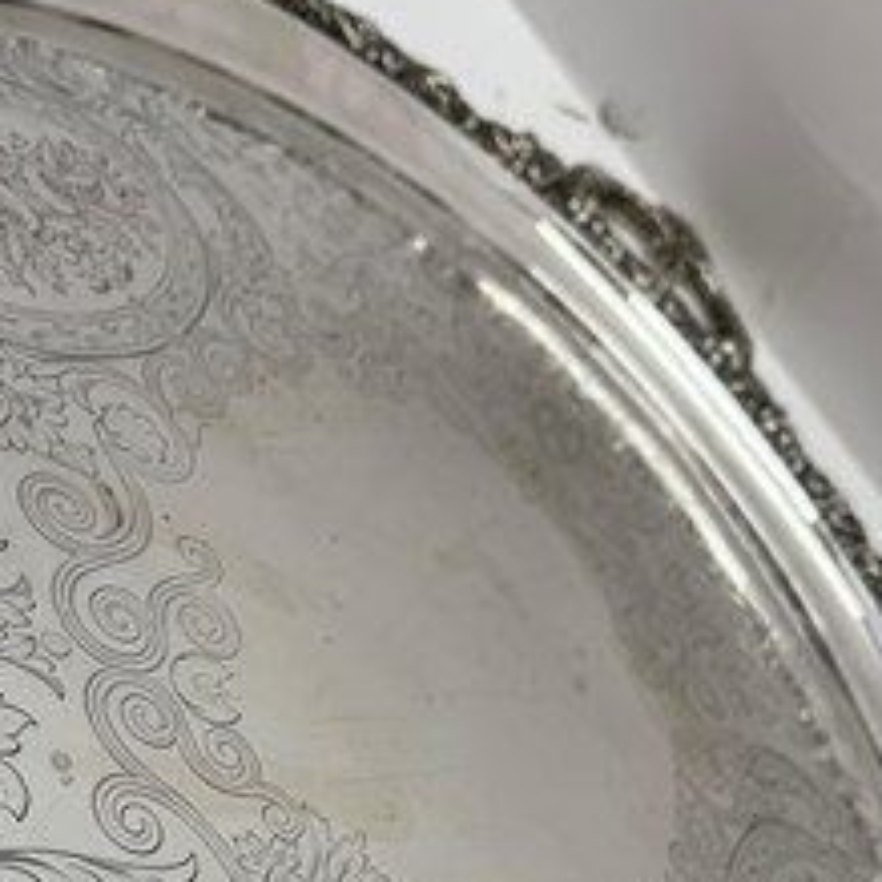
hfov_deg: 39.9
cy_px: 749
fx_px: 1211
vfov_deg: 38.0
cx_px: 366
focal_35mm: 42
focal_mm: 5.1
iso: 32
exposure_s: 1/141
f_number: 1.6
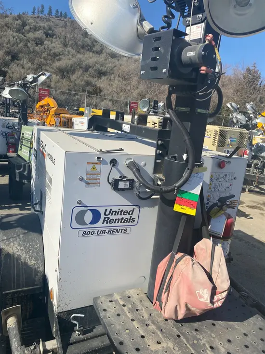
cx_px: 132
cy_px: 177
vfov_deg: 67.3
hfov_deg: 53.1
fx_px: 265
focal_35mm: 26
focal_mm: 4.25
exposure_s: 1/2817
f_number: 1.8
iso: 32
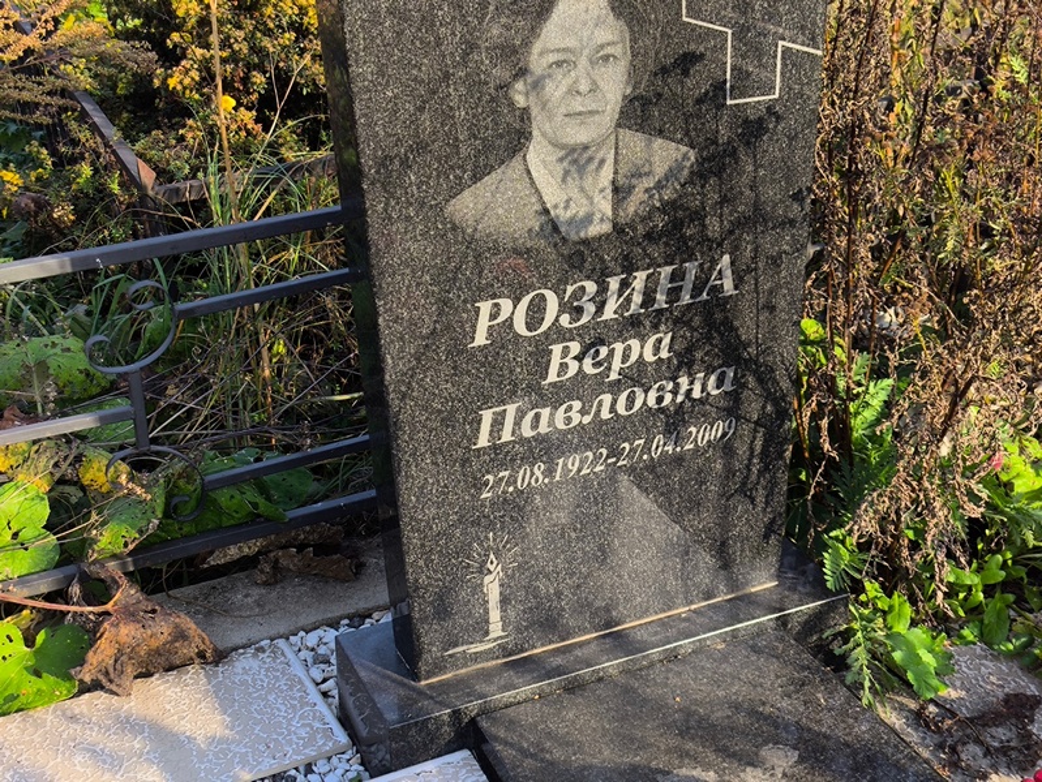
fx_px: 1506
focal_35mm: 50
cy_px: 391
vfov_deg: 29.1
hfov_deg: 38.2
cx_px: 521
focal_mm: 4.71
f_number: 1.7
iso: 50
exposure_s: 1/421
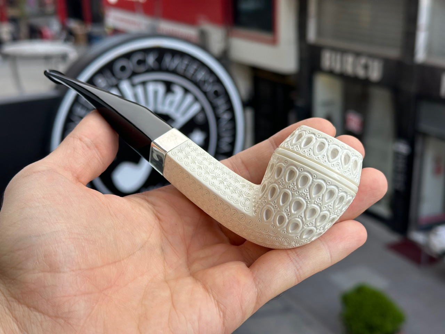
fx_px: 617
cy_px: 167
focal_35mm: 48
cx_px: 222
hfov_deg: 39.7
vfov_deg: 30.3
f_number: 1.78
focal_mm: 6.86
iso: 64
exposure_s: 1/604
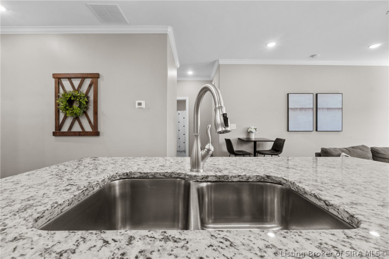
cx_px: 194
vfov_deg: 77.3
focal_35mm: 15
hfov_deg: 100.4
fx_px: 162
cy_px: 130
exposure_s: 1/2
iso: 400
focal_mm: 10
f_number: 11
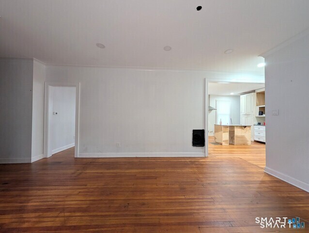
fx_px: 107
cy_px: 116
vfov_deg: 94.6
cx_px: 154
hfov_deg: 110.5
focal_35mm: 12
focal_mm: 2.02
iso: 135
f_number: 1.7
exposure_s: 1/60
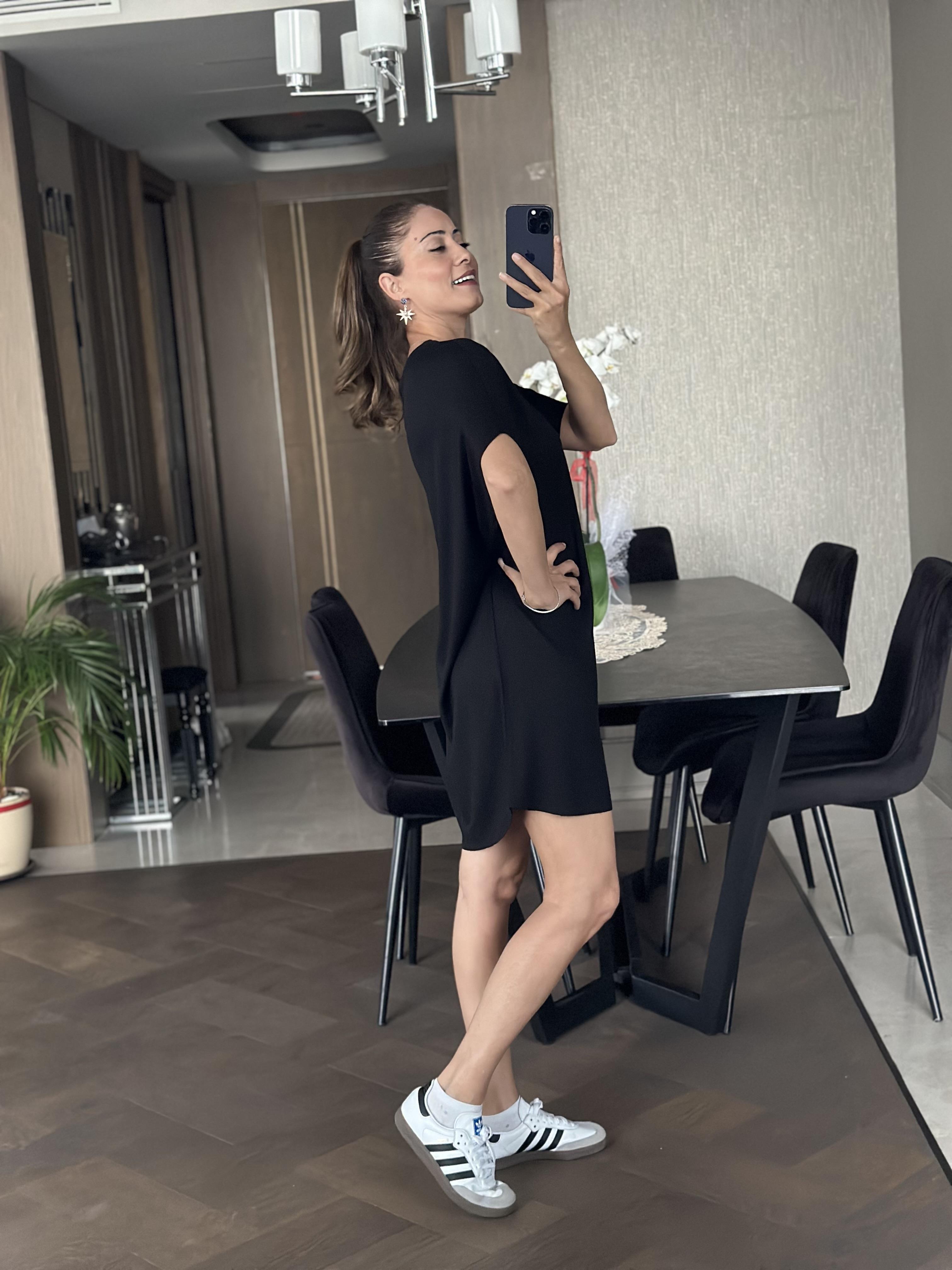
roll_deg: +5.4
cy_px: 635
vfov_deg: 39.7
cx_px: 476
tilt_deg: -15.7
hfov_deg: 30.3
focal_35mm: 48
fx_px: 1760
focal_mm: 6.86
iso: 640
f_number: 1.78
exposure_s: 1/40
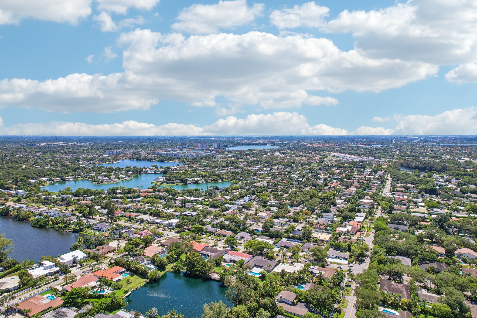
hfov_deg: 78.6
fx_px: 291
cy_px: 159
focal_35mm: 22
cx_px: 238
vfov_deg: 57.2
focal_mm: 8.4
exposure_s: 1/3000
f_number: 2.8
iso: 120
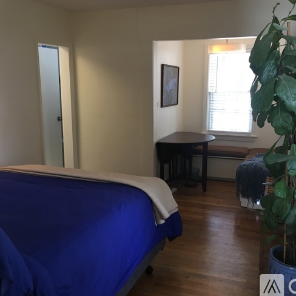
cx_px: 156
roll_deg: -0.6
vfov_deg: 47.2
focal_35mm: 35
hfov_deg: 47.2
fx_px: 339
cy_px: 147
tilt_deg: -12.2
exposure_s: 1/30
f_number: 2.2
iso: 64
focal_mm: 4.15
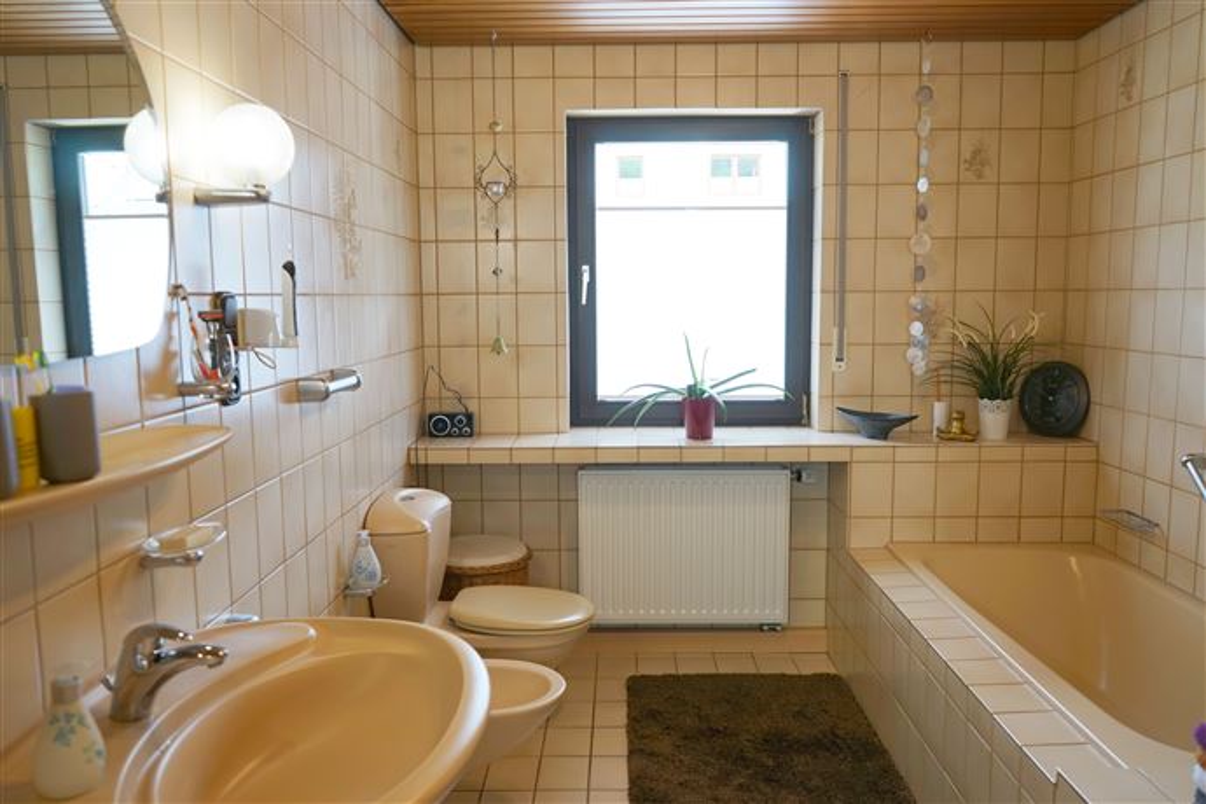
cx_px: 603
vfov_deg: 46.4
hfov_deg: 65.5
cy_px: 402
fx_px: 938
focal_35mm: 28
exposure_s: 1/60
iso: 200
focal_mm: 28
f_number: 4
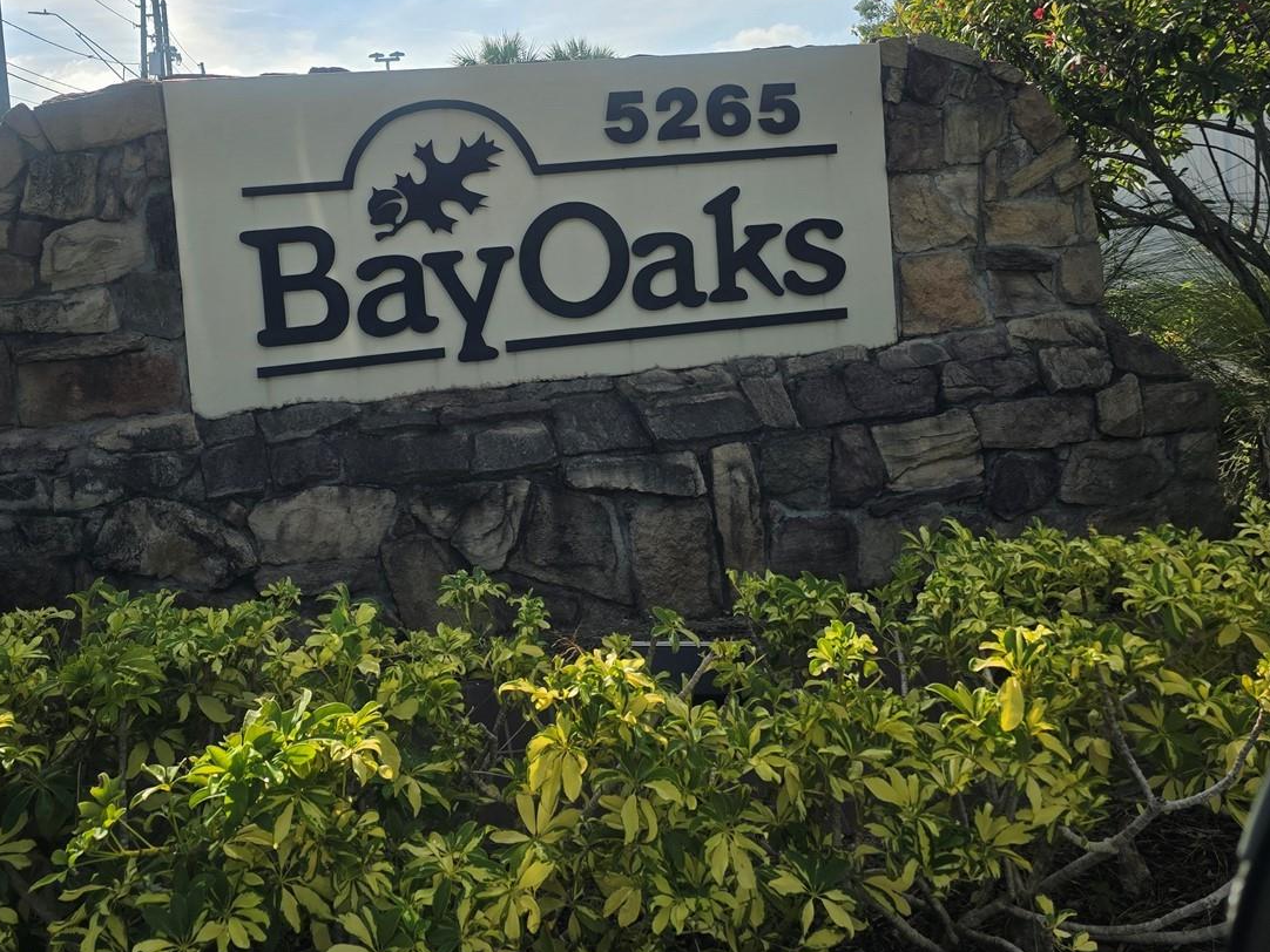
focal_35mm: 34
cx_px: 526
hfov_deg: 53.7
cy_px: 280
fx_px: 1248
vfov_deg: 41.0
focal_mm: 6.3
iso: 12
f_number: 1.7
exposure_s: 1/1129
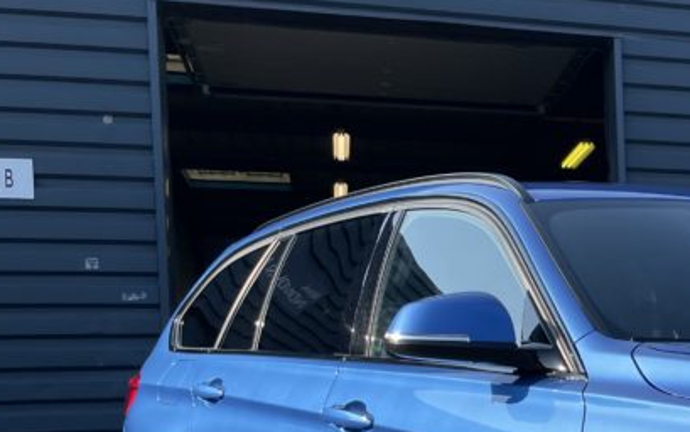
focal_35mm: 69
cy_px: 449
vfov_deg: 18.3
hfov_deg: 26.3
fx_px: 1298
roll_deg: +1.4
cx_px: 845
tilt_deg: -1.7
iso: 32
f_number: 1.6
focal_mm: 4.2
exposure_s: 1/1195
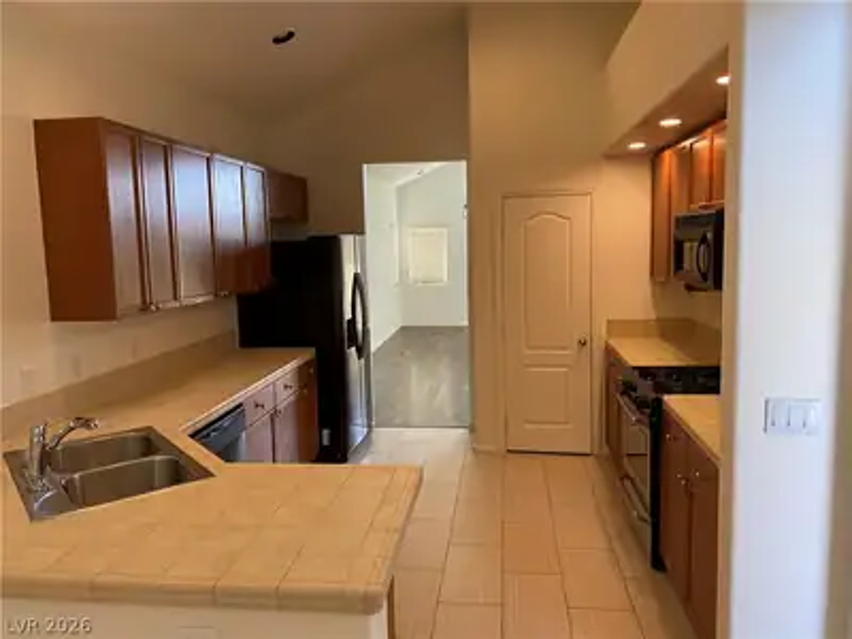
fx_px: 640
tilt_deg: -6.7
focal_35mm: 26
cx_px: 426
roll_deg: +0.9
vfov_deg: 53.1
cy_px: 320
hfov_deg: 67.3
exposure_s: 1/60
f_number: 1.8
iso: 80
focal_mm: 4.25
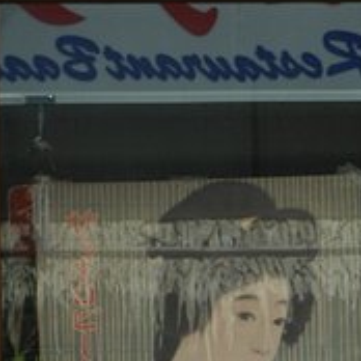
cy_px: 334
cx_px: 297
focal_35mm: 188
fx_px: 2218
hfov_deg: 9.3
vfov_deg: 9.3
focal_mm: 50
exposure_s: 1/400
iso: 200
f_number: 5.6
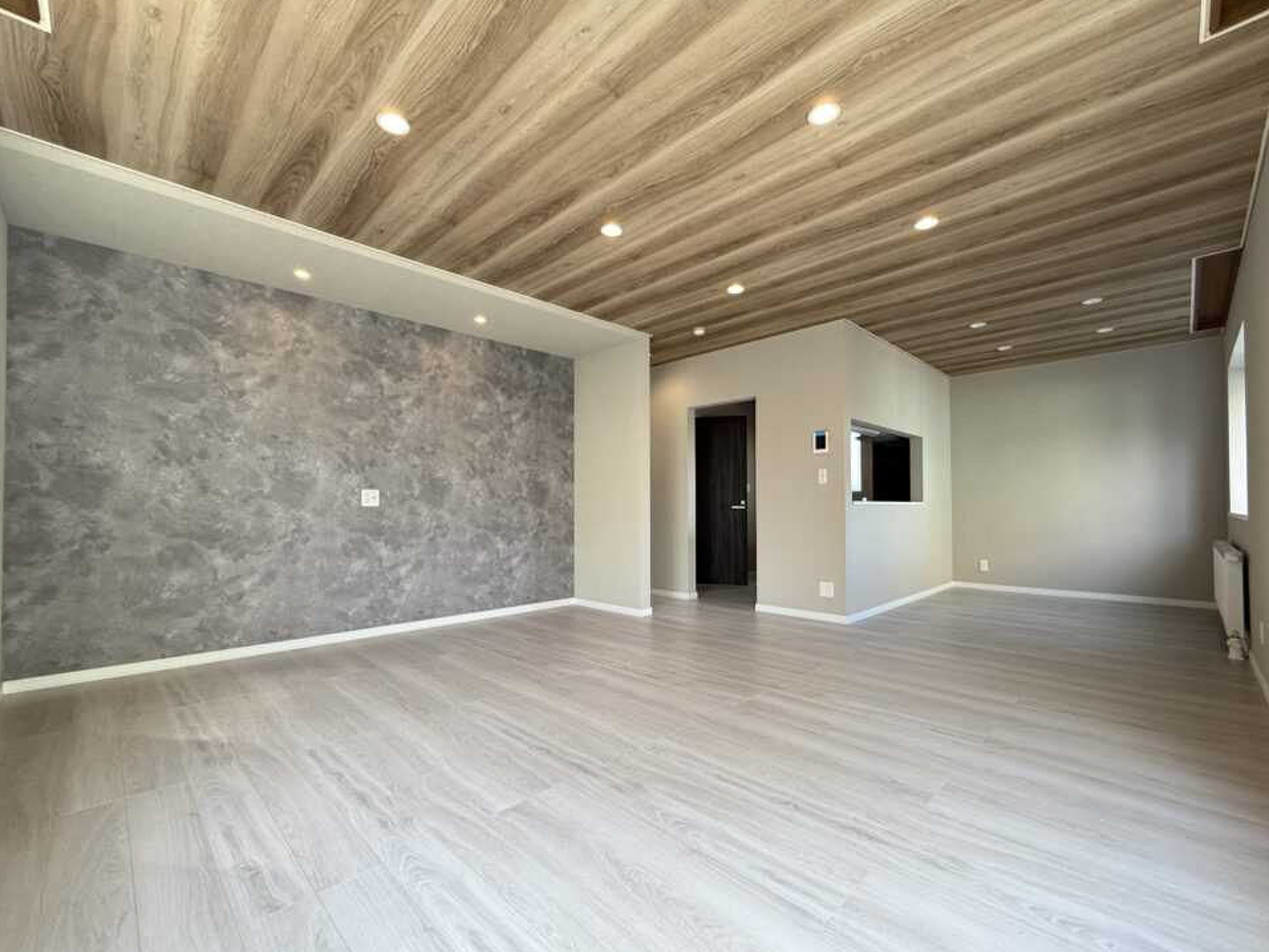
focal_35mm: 15
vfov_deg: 81.7
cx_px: 654
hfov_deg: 98.1
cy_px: 501
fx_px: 550
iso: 125
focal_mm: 2.22
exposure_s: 1/99
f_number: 2.2
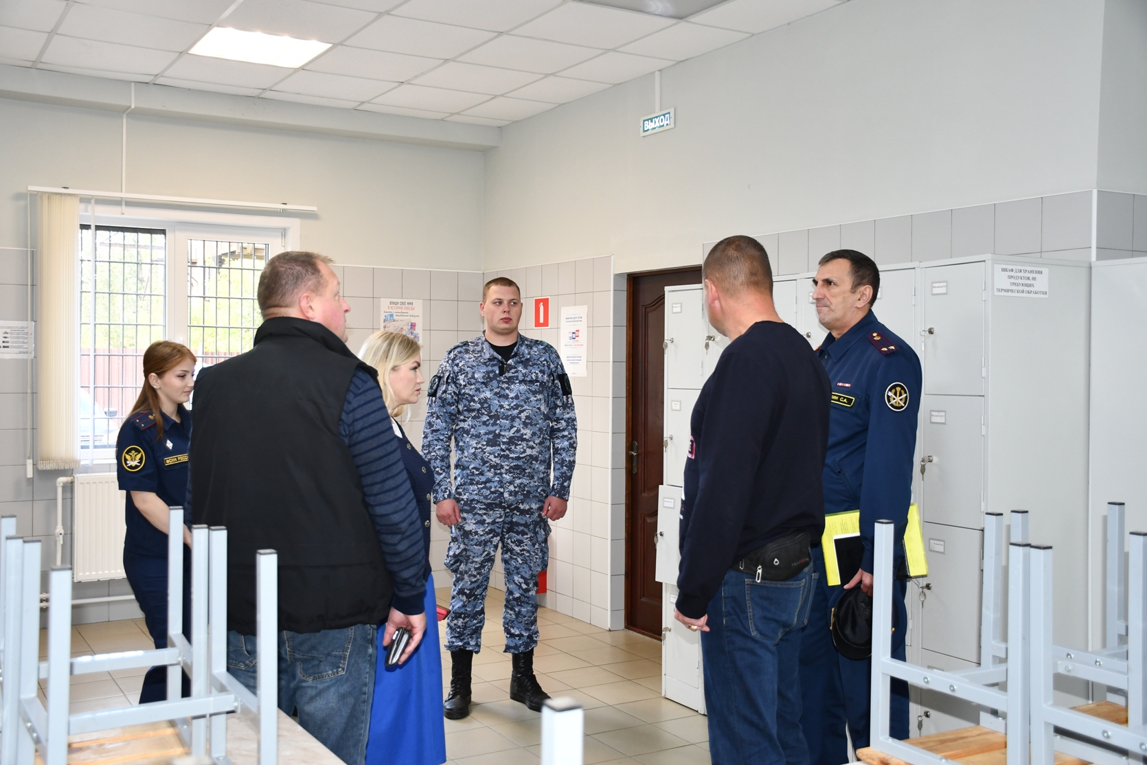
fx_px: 1147
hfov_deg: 53.1
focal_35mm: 36
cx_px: 574
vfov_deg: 36.9
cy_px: 382
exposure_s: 1/60
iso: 720
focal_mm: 24
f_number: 3.8
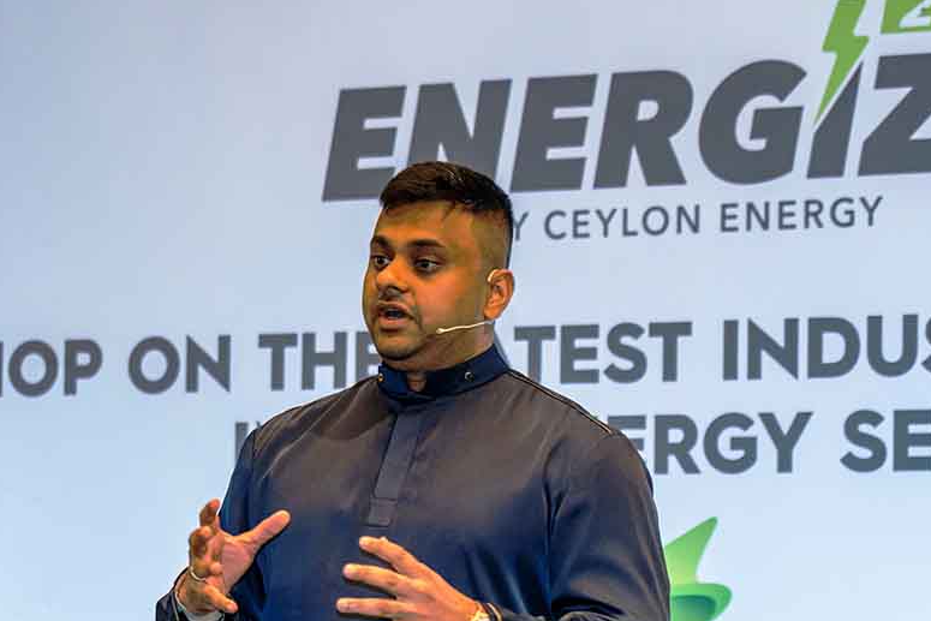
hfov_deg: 26.9
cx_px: 333
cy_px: 416
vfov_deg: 18.1
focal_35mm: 75
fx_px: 1940
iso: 1600
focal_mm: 51
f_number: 4
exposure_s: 1/125
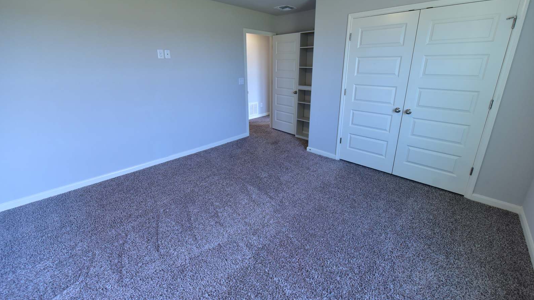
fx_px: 212
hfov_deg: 103.0
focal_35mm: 15
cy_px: 132
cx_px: 272
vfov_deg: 70.3
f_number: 4
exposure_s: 1/125
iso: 1600
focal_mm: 14
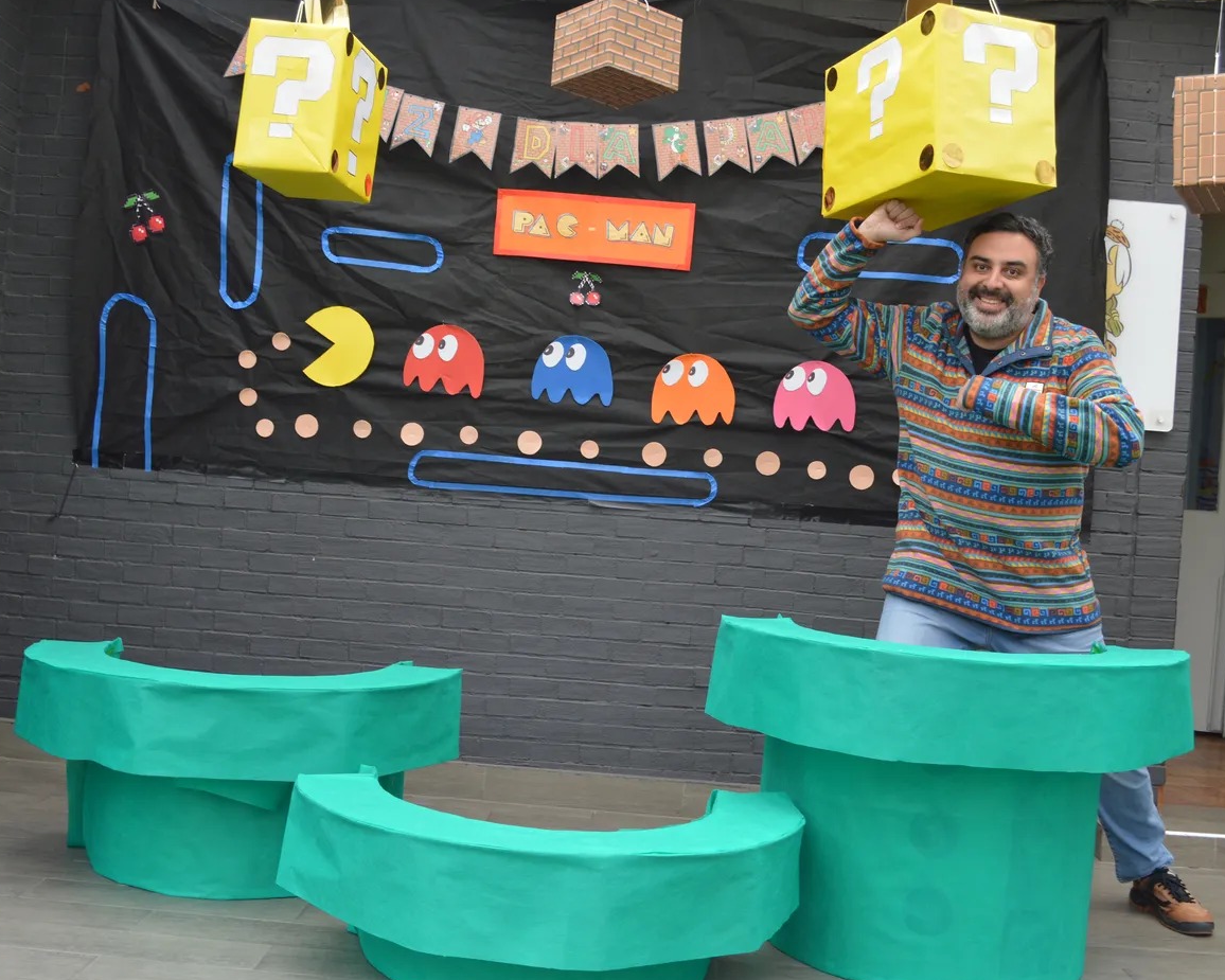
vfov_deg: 39.2
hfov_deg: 47.9
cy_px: 493
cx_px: 584
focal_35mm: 38
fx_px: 1378
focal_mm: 22
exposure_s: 1/100
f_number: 5
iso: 400
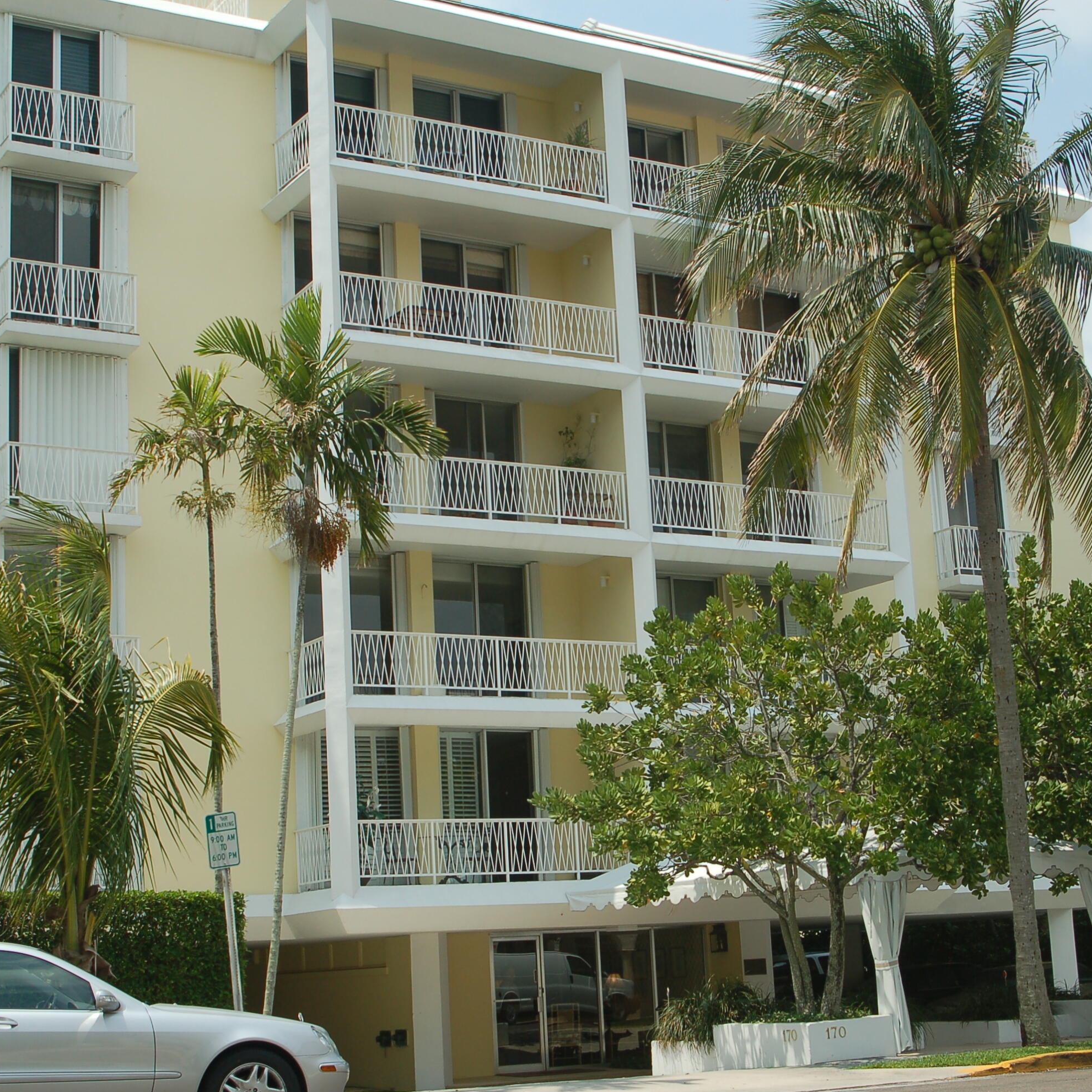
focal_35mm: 54
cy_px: 549
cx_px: 529
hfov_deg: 31.6
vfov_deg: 31.6
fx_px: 1927
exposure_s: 1/250
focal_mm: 28
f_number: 10
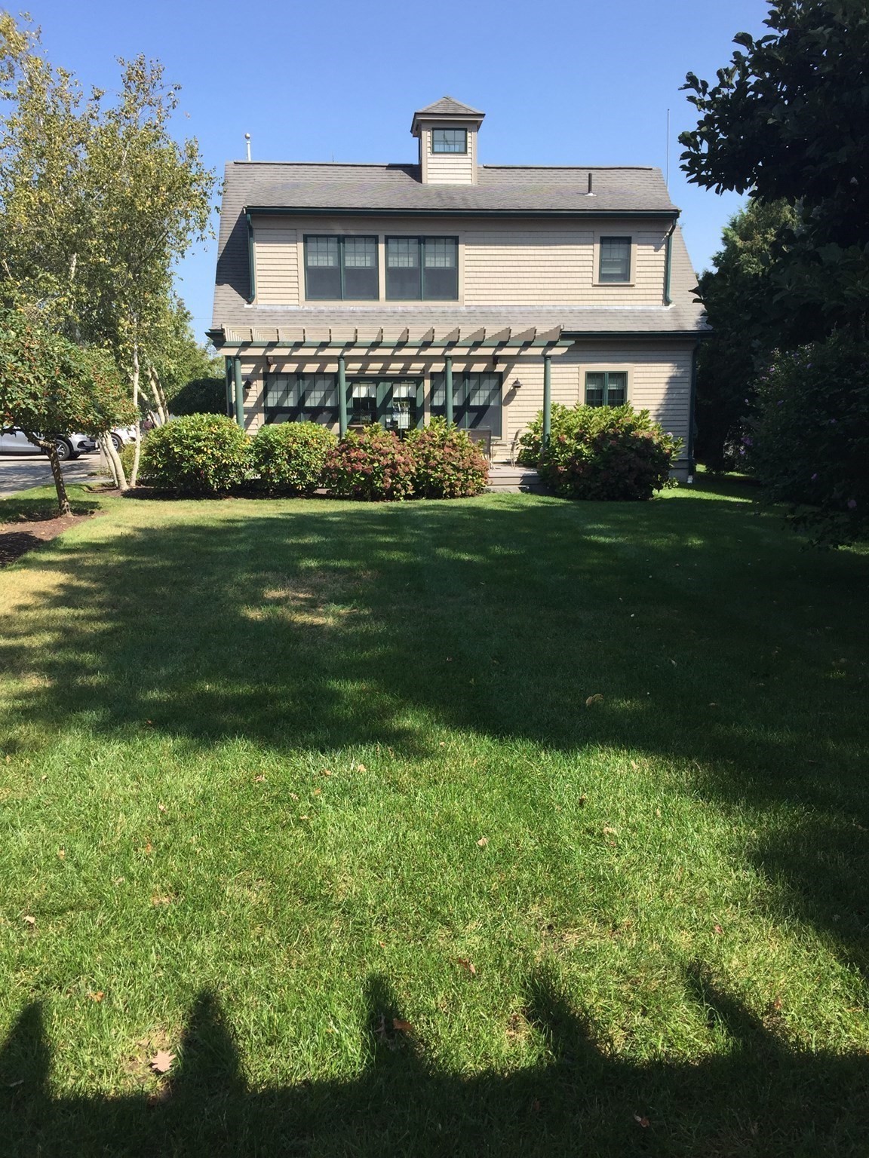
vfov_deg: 61.7
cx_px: 434
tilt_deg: -8.7
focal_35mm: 29
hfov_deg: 48.2
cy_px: 579
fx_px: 971
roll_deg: -0.5
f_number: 2.2
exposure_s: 1/1068
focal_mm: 4.15
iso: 32
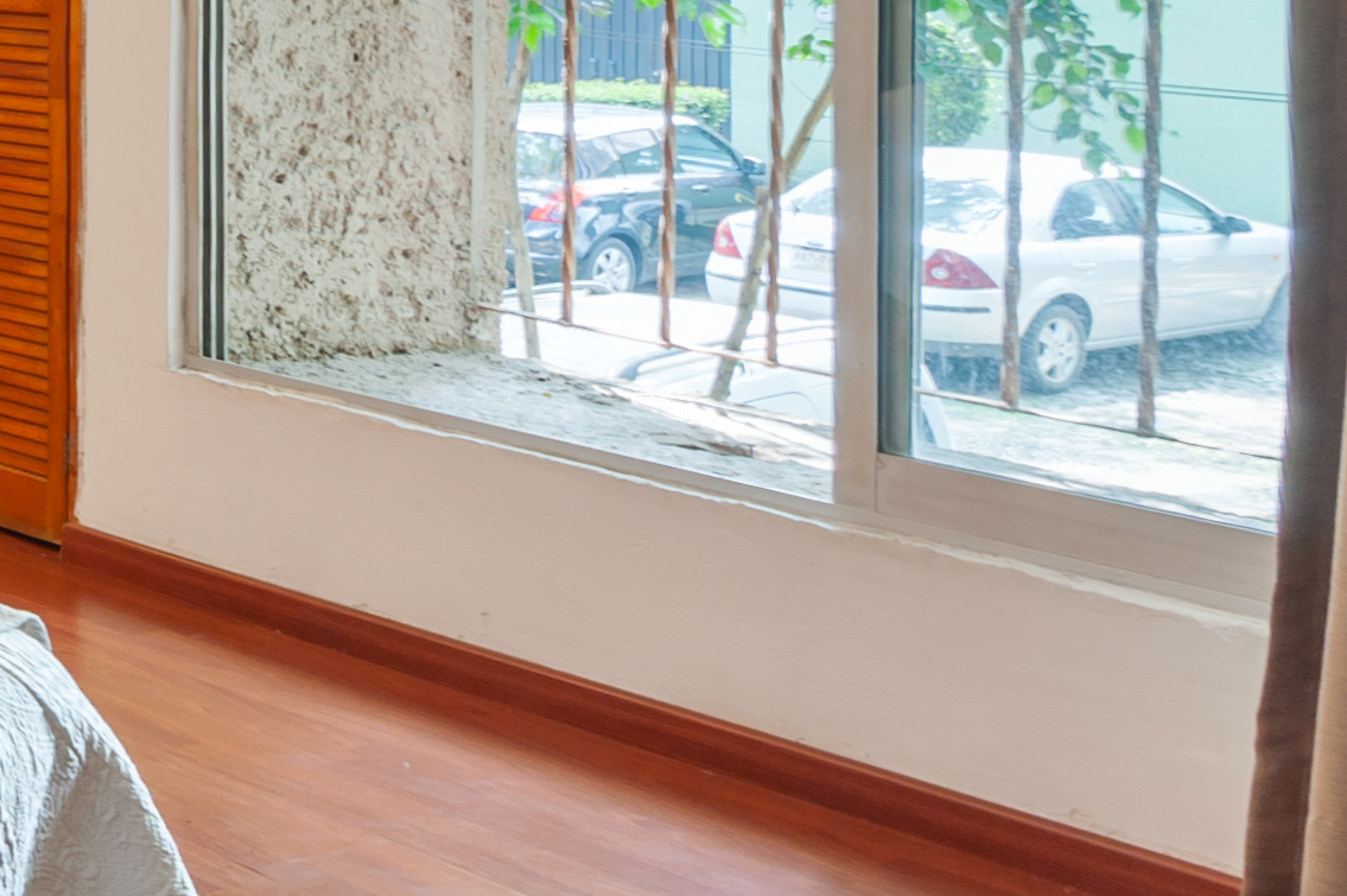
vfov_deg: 22.2
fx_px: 2243
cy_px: 129
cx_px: -1038
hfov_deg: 21.9
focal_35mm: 60
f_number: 8
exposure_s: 1/2
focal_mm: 16
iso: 200
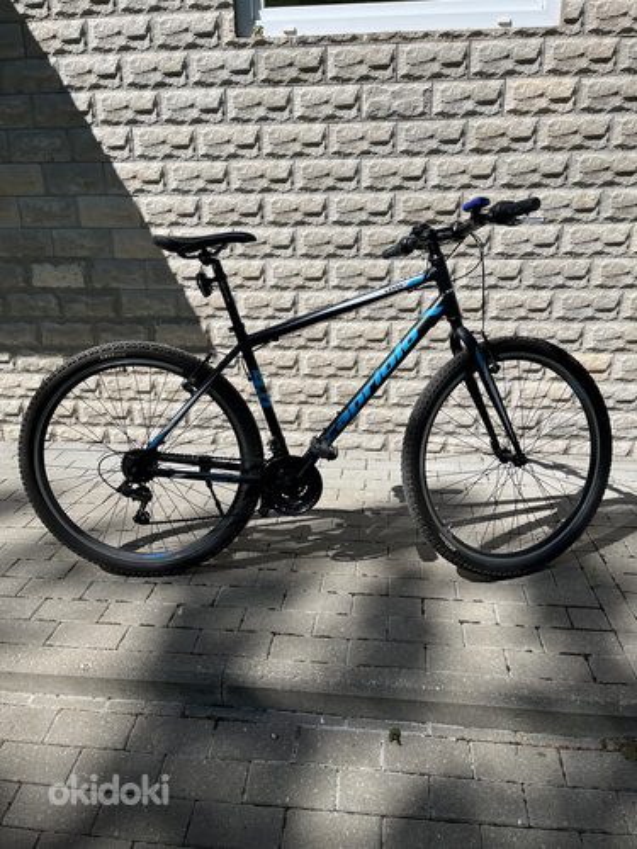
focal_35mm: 26
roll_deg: +0.7
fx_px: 638
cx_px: 318
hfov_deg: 53.1
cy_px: 424
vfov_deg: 67.3
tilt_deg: -20.0
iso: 50
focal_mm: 5.1
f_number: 1.6
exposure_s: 1/3215
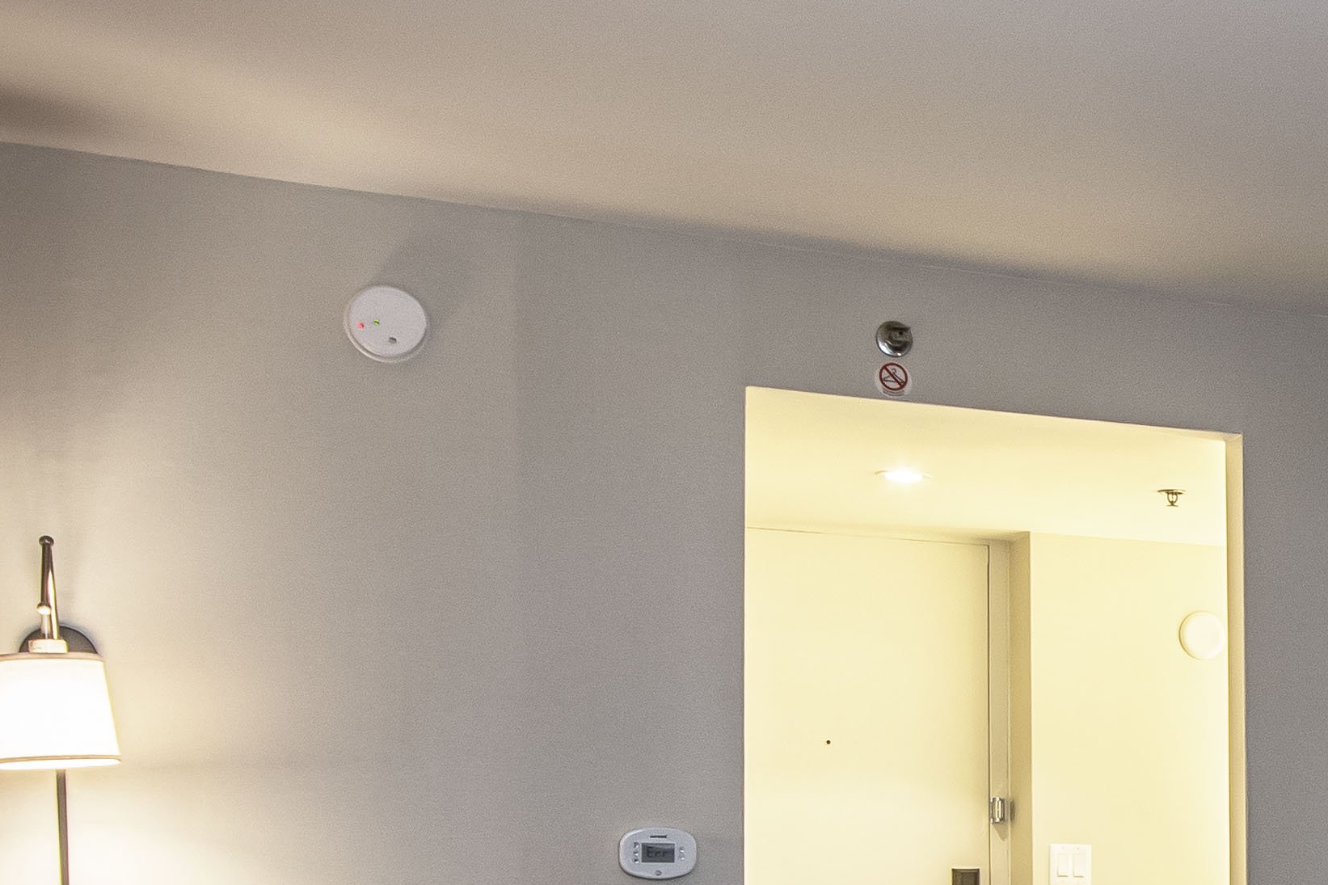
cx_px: 1604
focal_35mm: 64
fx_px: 2360
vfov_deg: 20.4
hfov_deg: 27.5
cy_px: 931
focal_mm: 12
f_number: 10
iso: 100
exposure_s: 1/2
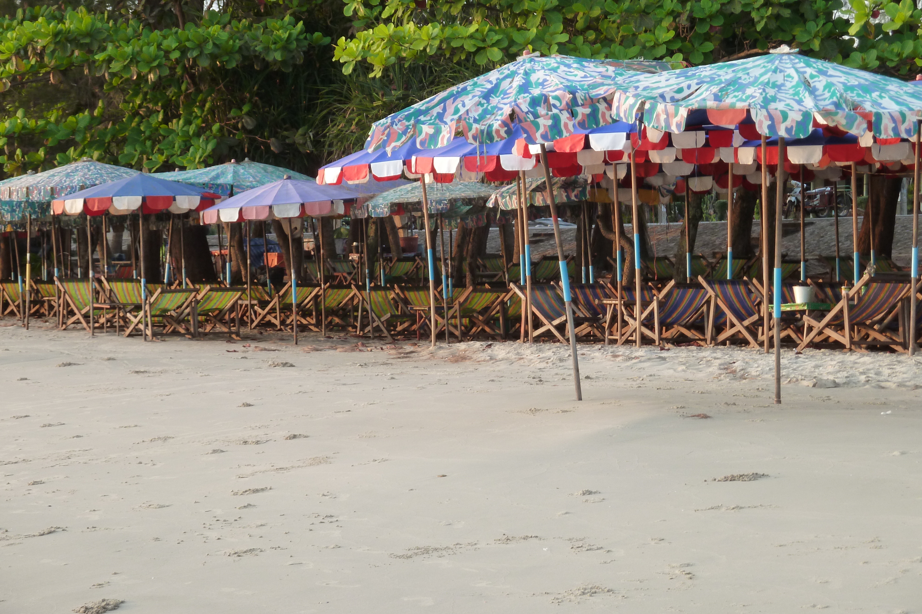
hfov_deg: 18.8
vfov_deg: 12.6
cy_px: 275
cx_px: 460
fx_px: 2791
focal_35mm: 109
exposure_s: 1/50
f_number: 4.3
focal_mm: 17
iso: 125
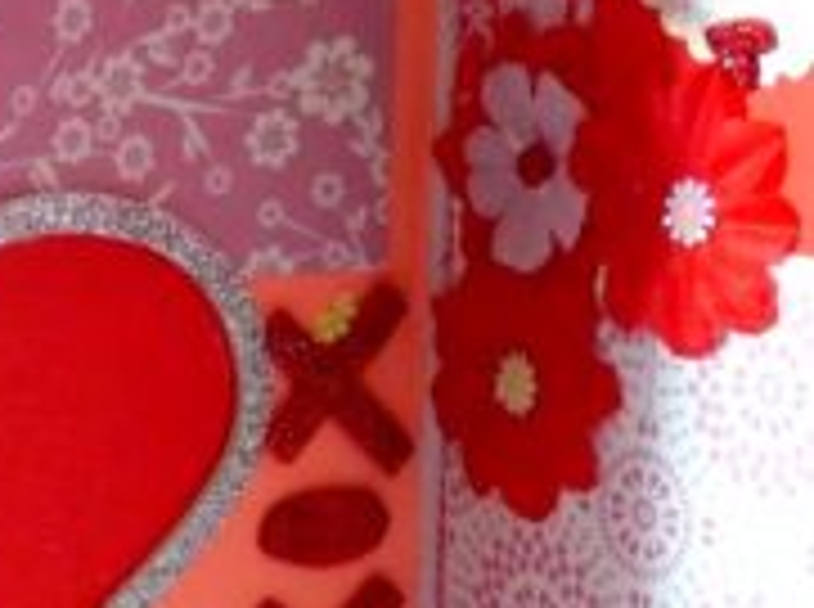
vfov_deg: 8.0
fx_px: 4365
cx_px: 418
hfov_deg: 10.7
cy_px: 234
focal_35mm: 186
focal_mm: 10.1
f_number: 2.8
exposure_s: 1/60
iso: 250
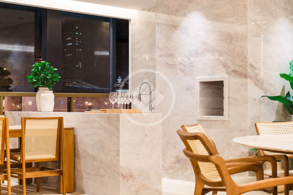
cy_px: 98
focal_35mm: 63
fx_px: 513
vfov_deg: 21.6
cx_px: 146
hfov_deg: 31.9
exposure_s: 1/8
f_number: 5
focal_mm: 42
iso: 250
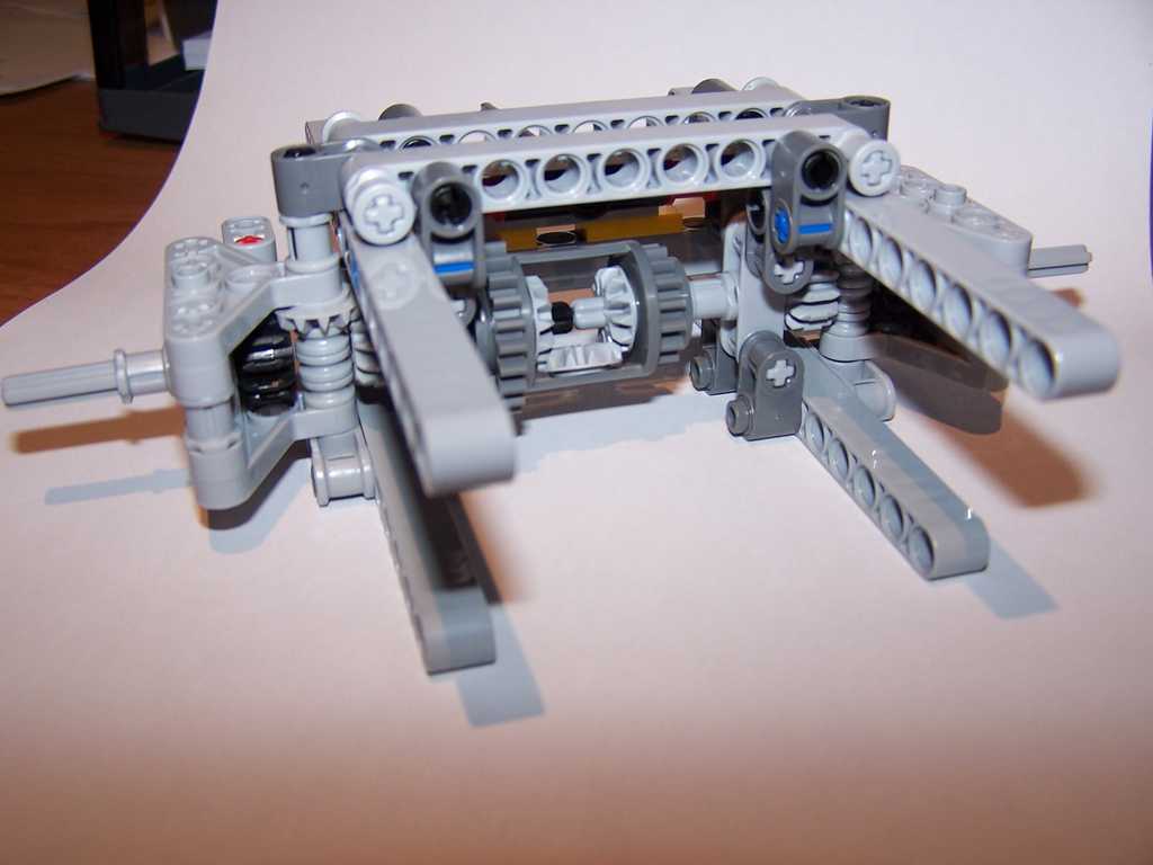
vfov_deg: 37.7
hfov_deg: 49.0
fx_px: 1266
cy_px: 432
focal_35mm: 38
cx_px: 576
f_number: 2.8
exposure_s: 1/60
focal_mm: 6.3
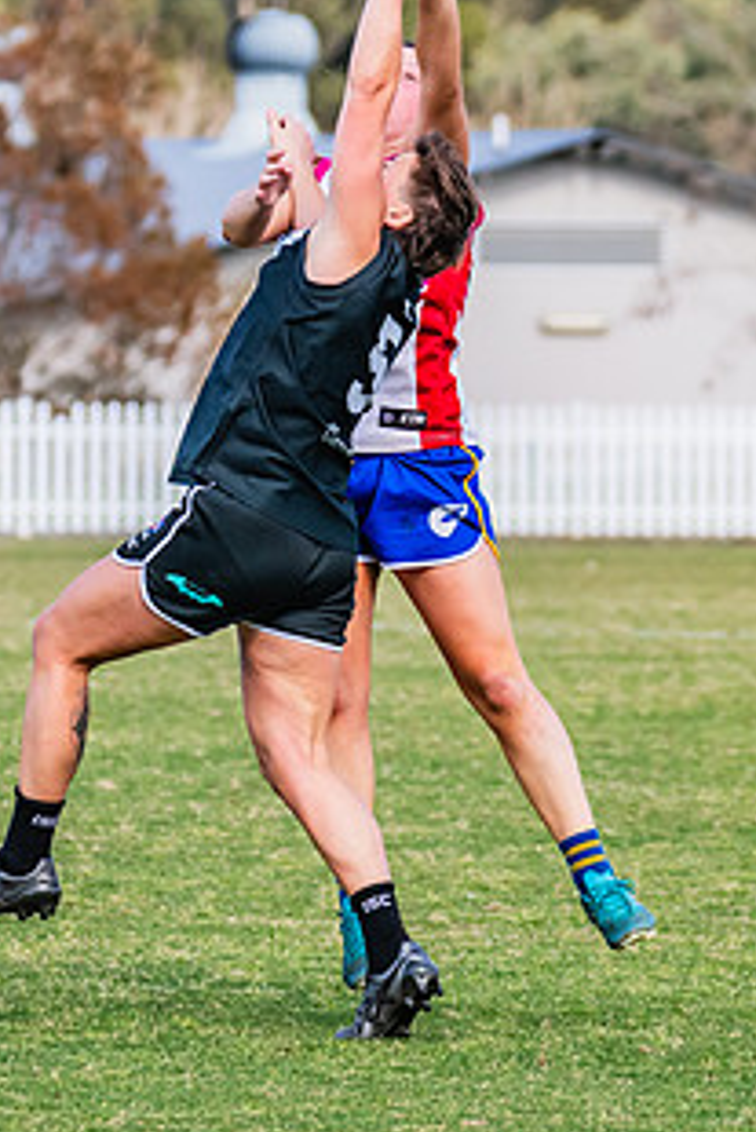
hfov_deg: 2.4
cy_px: 492
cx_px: 269
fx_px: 17997
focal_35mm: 572
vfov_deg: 3.6
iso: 800
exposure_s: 1/1600
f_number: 6.3
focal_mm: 210
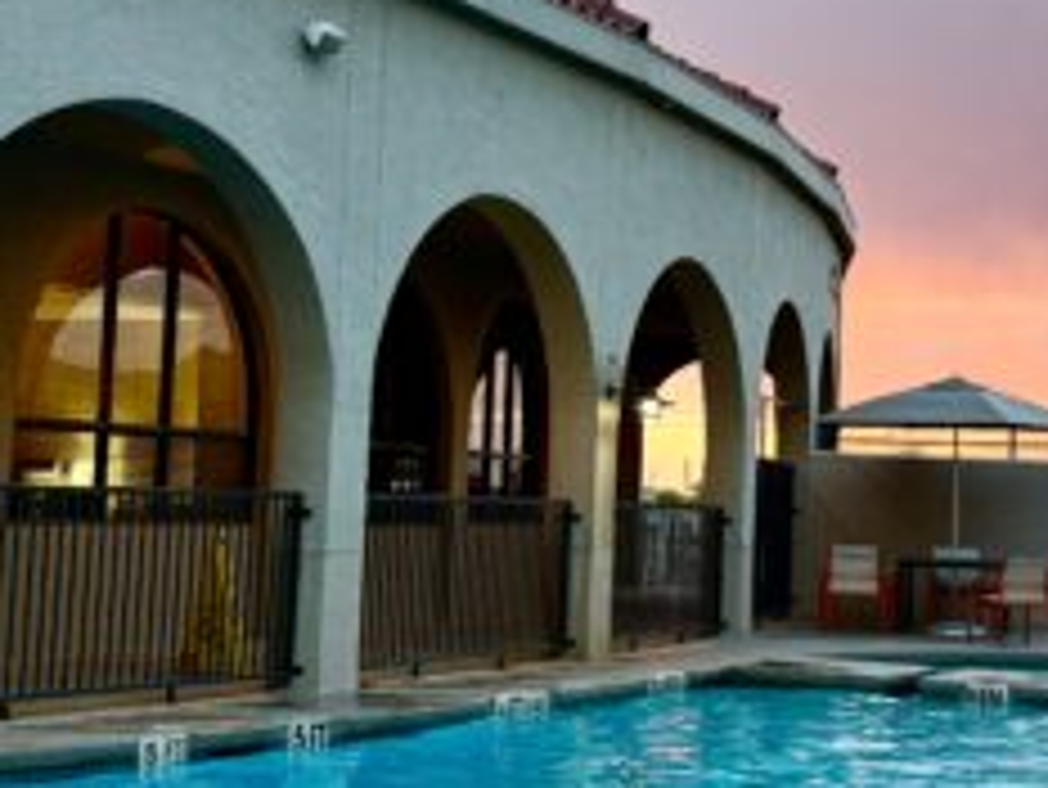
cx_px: 639
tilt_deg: +4.6
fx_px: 2181
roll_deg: -1.8
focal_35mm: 72
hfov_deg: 27.0
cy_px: 286
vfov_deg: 20.4
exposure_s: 1/121
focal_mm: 6.76
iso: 100
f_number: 1.78
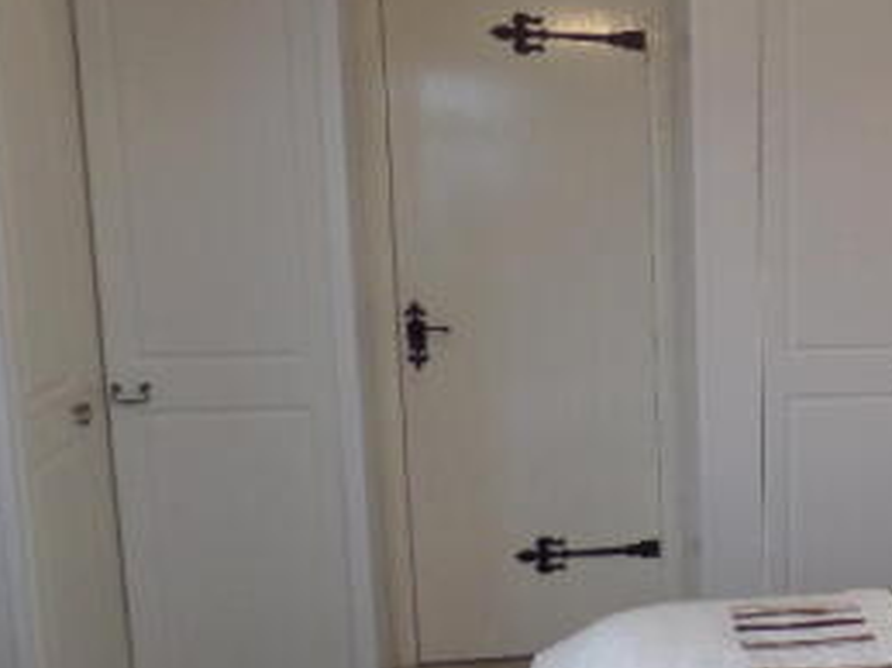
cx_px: 983
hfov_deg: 31.5
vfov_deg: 26.8
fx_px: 1391
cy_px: 456
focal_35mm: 54
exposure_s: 1/30
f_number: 3.2
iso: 160
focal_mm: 4
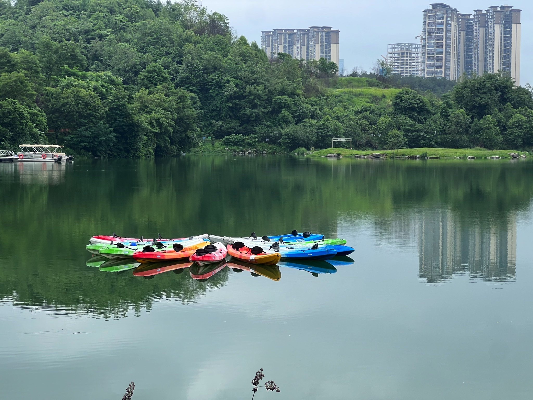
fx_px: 1186
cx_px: 266
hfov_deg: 25.3
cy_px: 200
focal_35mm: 77
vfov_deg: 19.1
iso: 32
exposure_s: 1/302
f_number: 2.8
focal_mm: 9
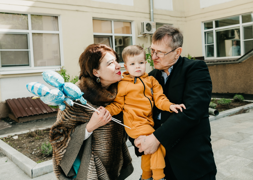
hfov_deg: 49.8
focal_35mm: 38
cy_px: 78
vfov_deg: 36.6
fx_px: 273
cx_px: 127
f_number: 5
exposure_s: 1/320
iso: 100
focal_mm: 32
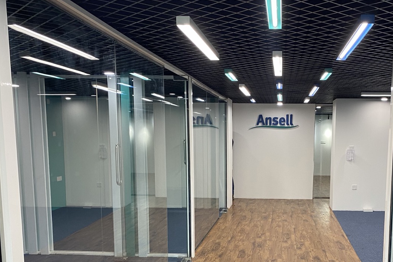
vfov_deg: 32.1
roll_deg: -1.0
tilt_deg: -8.4
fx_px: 448
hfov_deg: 46.7
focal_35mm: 41
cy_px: 191
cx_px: 259
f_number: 1.8
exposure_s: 1/50
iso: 80
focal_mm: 4.25
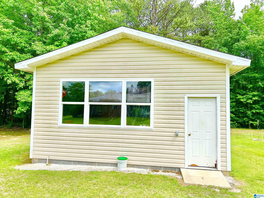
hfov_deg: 67.3
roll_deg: -1.7
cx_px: 132
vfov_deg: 53.1
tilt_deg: +3.1
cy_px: 99
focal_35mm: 26
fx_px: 198
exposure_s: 1/2695
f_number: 1.5
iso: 50
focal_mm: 5.7
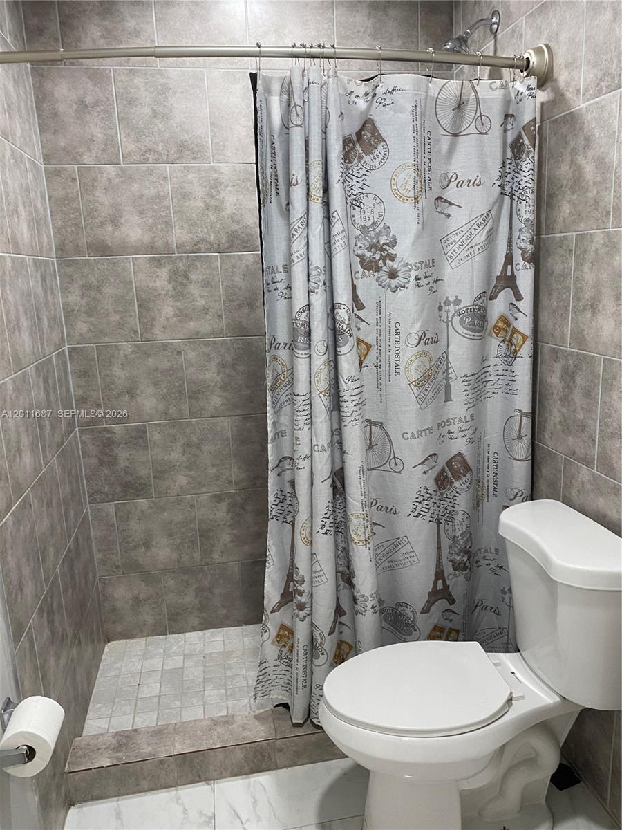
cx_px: 311
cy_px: 415
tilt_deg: -12.4
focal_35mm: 26
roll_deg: +2.1
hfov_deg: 53.1
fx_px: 623
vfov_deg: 67.3
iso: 125
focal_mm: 4.25
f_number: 1.8
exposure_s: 1/60
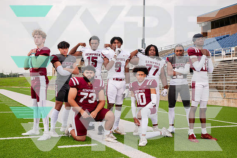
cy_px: 78
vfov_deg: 32.7
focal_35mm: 41
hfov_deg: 47.4
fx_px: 270
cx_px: 117
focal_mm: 40
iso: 125
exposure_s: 1/320
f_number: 7.1
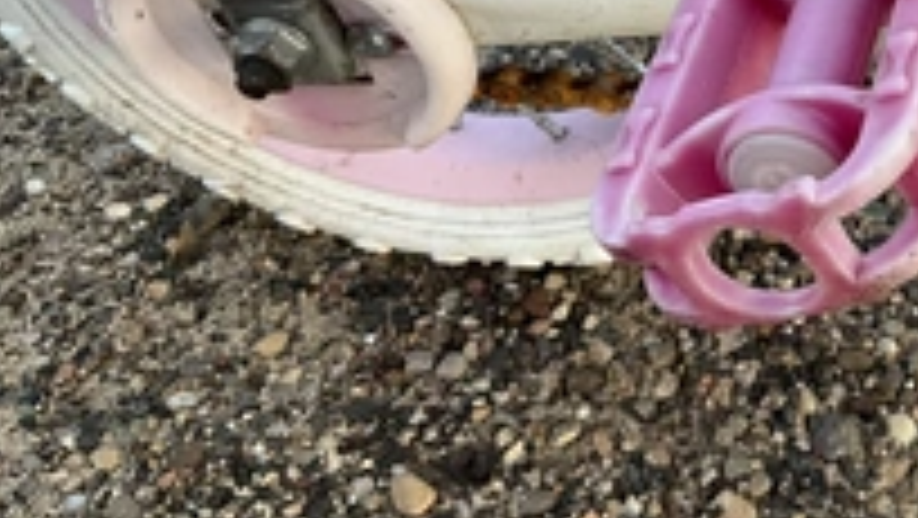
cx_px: 860
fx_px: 1510
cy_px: 54
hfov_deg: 31.9
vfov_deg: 19.1
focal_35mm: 62
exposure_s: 1/112
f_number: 1.8
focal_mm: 3
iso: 64
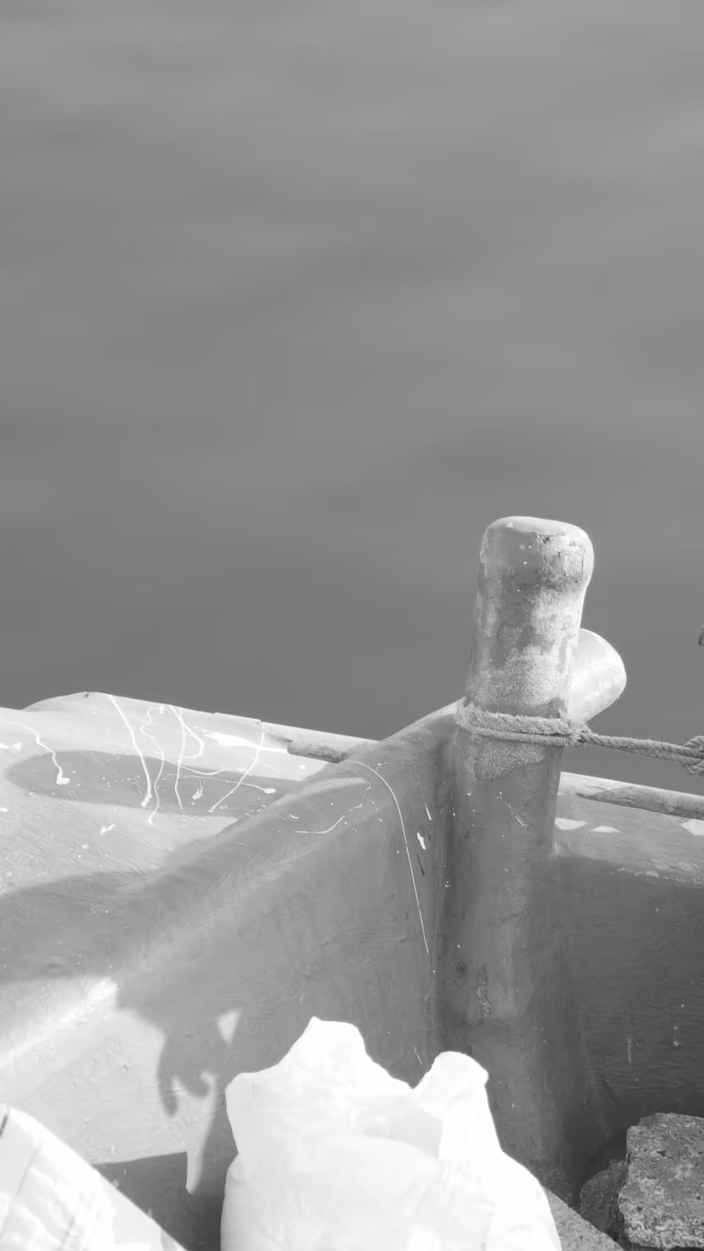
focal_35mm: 185
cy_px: 388
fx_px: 6137
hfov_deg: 6.5
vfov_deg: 11.6
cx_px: 726
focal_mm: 62
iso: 250
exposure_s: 1/320
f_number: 5.3
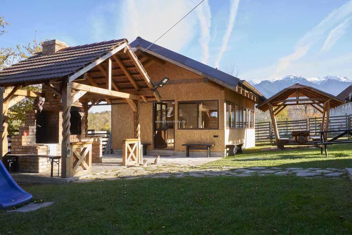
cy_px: 118
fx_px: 294
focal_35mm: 30
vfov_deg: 43.5
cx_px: 176
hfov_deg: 61.7
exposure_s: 1/10
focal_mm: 30.1
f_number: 22
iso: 250
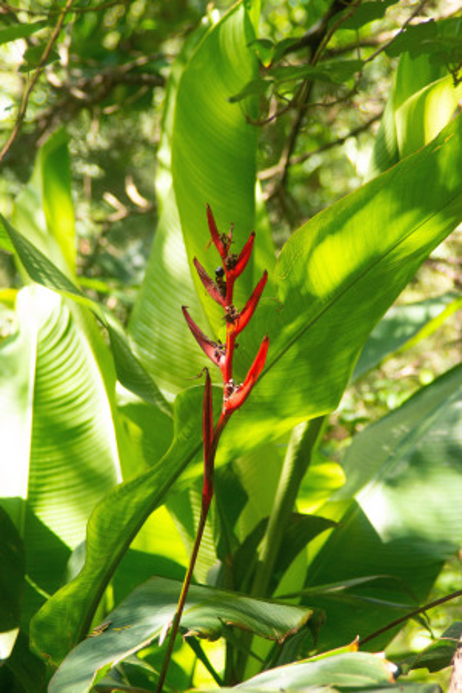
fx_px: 3465
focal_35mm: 180
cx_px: 231
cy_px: 346
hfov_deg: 7.6
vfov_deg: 11.4
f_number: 10
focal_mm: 180
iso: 1600
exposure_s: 1/100
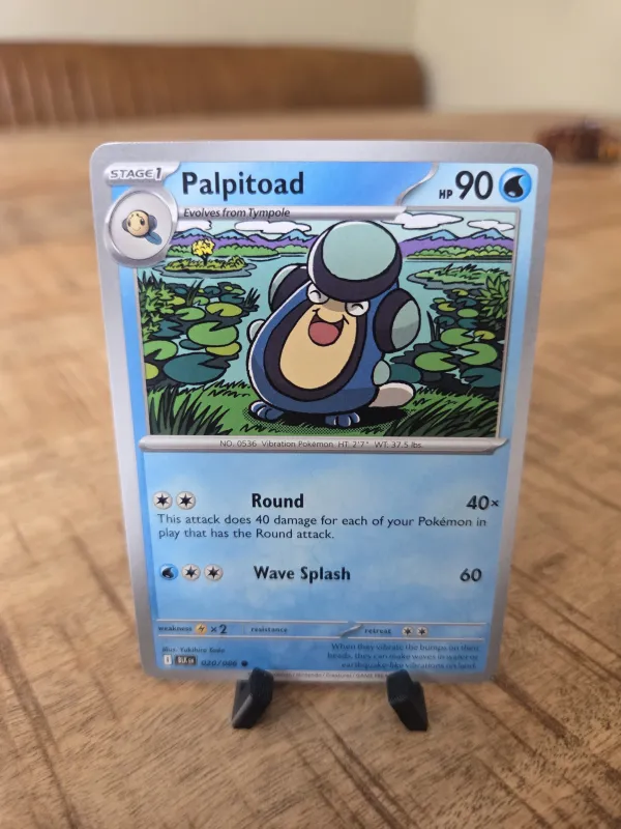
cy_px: 414
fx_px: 550
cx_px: 310
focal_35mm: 23
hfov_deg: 58.9
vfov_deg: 73.9
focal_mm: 5.4
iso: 800
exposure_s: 1/100
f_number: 1.8
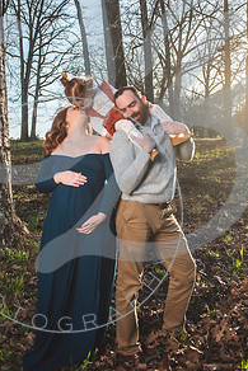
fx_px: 382
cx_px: 122
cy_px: 118
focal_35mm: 37
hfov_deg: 36.0
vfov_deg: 50.7
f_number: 2.8
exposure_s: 1/1000
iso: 100
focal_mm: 24
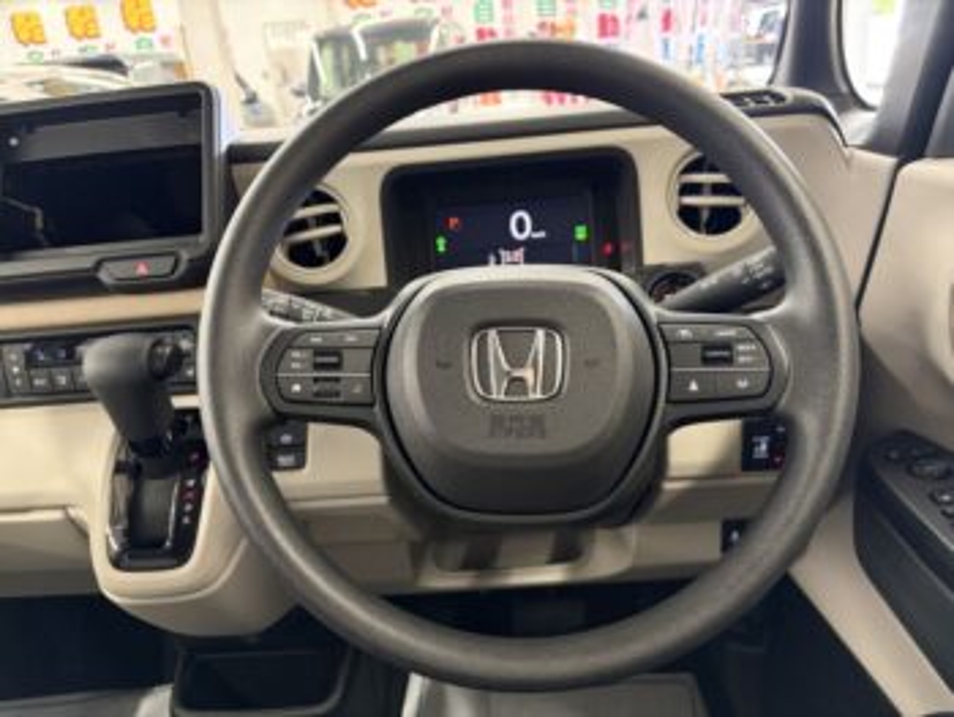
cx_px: 477
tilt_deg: -21.8
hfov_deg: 67.3
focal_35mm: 26
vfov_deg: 53.1
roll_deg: +6.4
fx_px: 717
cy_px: 358
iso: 500
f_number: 1.6
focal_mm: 5.96
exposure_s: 1/33
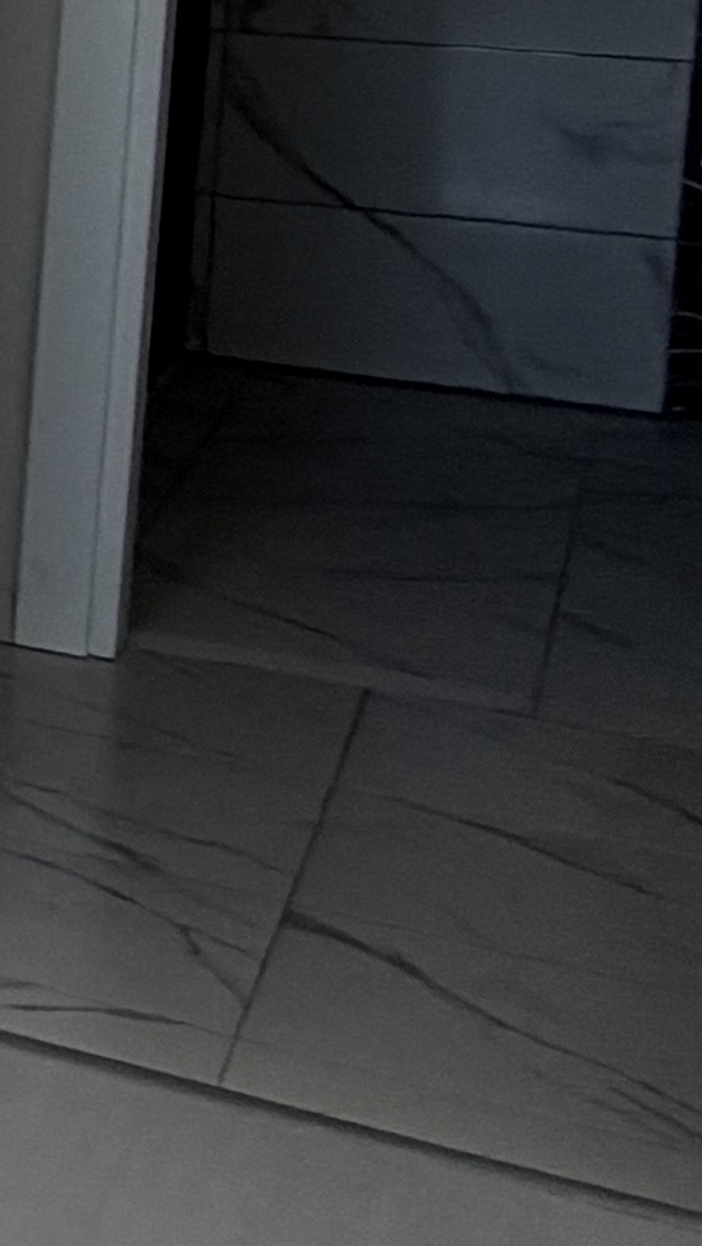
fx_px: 3008
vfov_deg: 22.4
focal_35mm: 91
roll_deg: +1.8
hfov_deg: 7.7
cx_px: -2256
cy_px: -46
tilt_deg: -7.2
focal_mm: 2.22
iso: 80
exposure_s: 1/121
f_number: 2.2
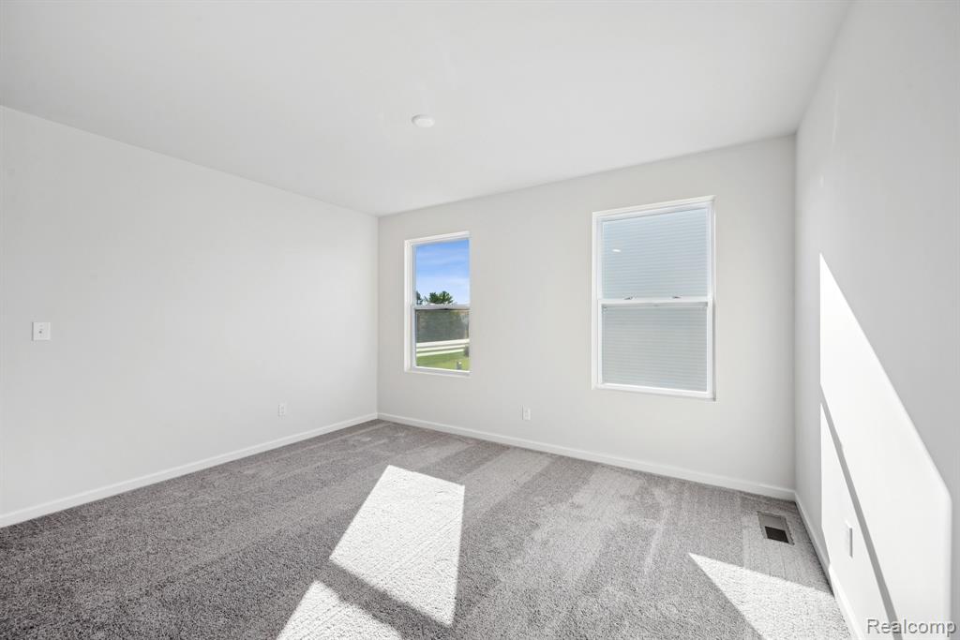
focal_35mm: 14
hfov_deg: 104.2
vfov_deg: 81.2
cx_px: 480
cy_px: 320
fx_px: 373
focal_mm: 14
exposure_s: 1/15
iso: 100
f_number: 9
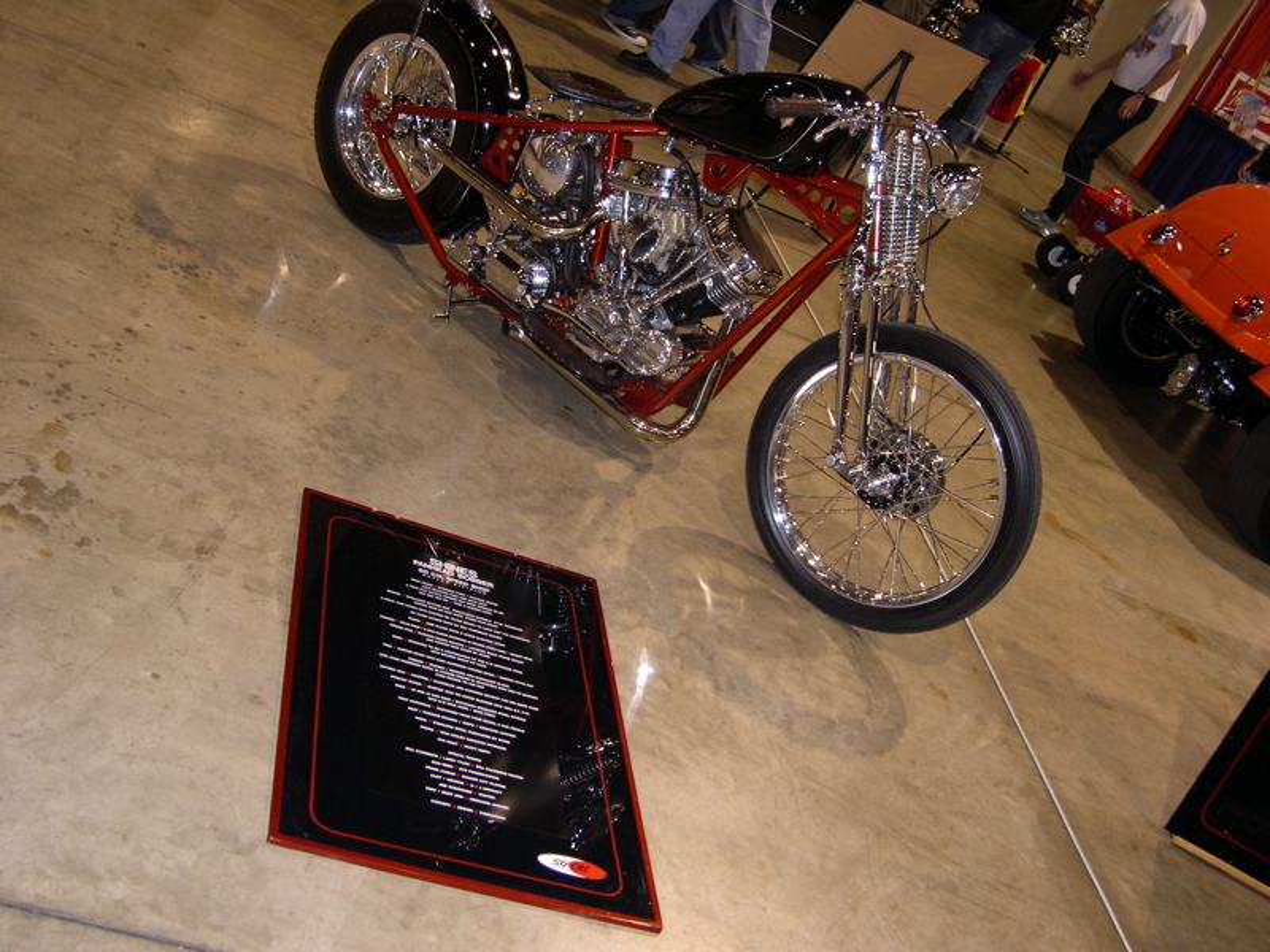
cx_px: 635
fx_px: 1394
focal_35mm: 38
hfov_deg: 49.0
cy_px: 476
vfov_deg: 37.7
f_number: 2.8
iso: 158
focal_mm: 8
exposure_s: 1/60
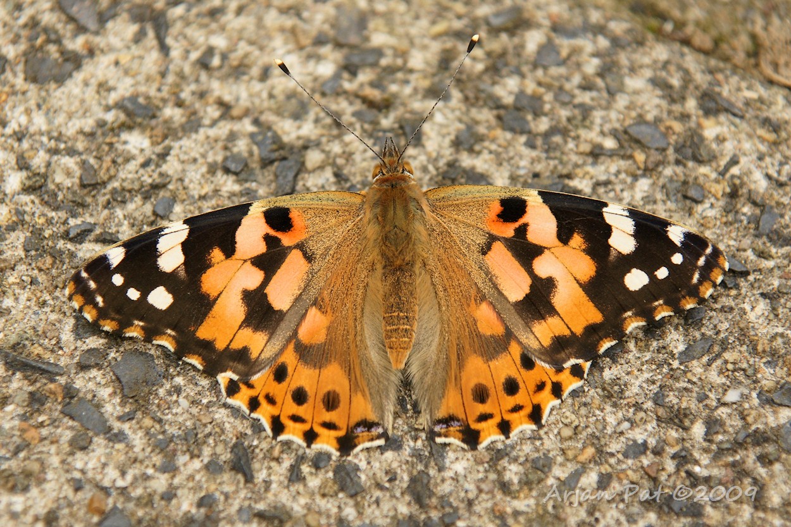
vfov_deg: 8.7
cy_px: 264
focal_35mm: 158
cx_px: 396
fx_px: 3460
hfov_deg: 13.0
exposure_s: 1/160
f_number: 6.3
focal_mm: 105
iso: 200
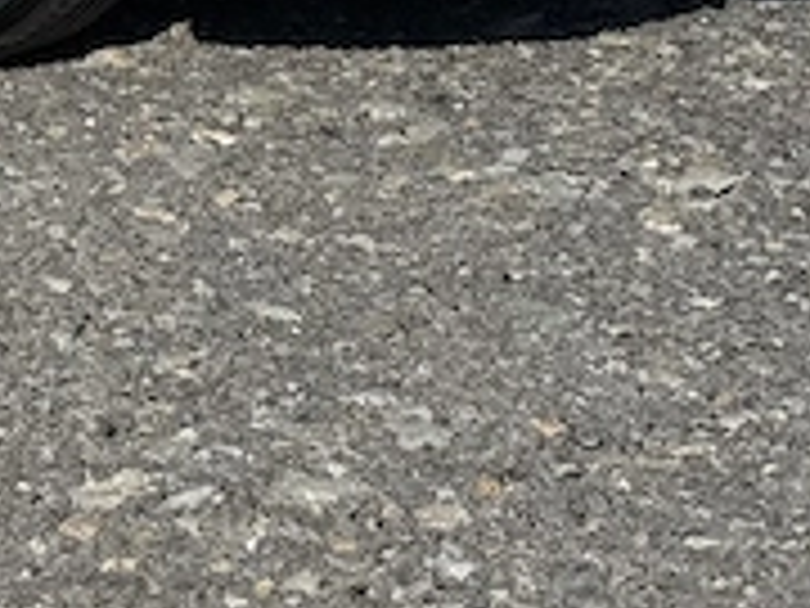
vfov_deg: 9.0
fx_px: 3744
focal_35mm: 160
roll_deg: +1.9
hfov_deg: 11.9
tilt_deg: -5.4
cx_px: -346
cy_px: -378
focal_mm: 6.76
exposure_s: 1/11364
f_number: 1.78
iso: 50
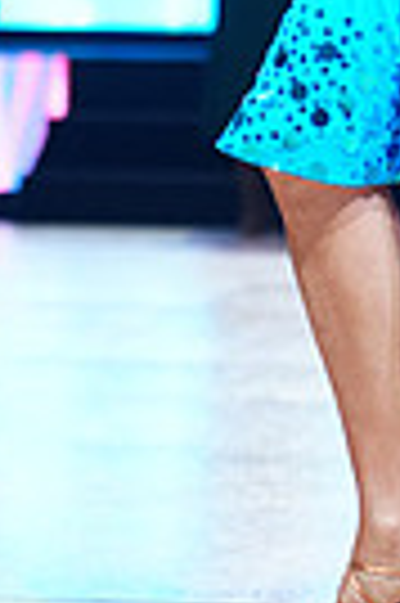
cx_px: 20
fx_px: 5063
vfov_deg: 6.7
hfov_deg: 4.5
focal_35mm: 303
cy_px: -374
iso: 2000
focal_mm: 70
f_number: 2.8
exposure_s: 1/500
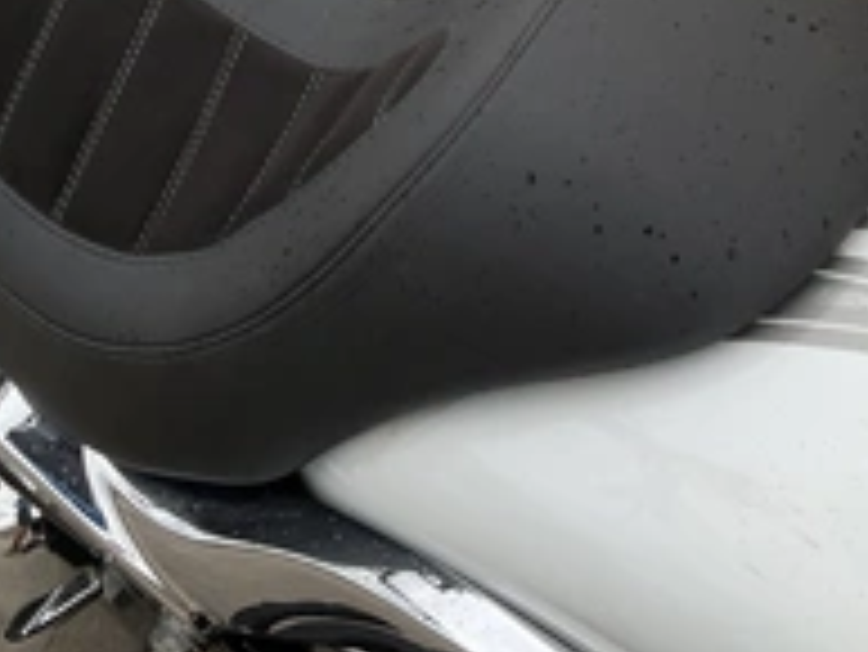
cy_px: 31
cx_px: 265
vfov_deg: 23.6
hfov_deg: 31.8
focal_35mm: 60
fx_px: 1505
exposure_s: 1/232
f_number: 1.8
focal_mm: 3
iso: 20
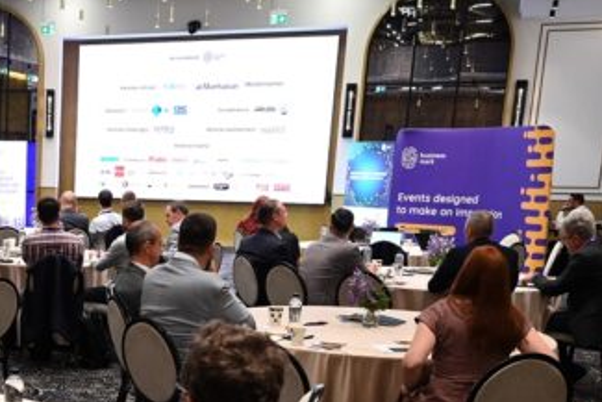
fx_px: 1022
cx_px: -39
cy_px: 398
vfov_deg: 21.5
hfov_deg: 29.9
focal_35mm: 61
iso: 1600
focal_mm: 28.5
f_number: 5.6
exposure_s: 1/60
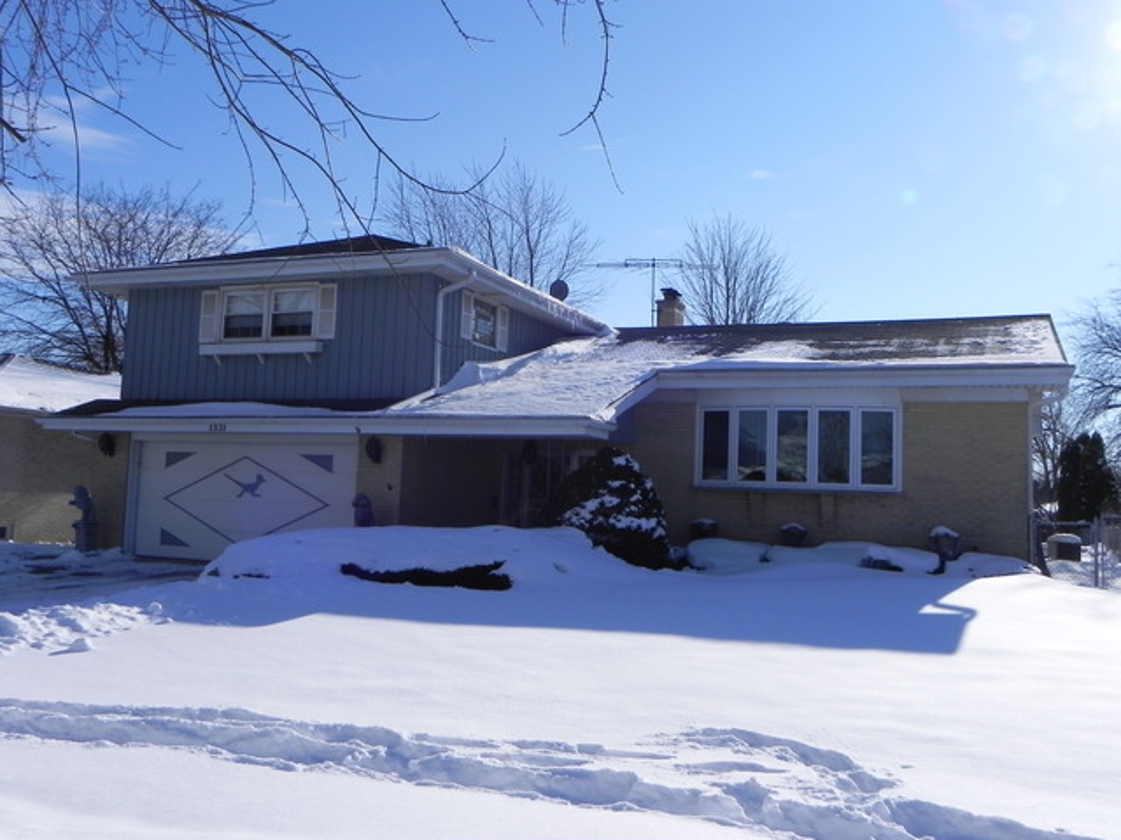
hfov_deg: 55.4
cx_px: 560
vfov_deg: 42.9
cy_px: 420
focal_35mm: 33
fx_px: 1069
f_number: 8
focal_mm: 5.9
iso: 160
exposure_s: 1/573
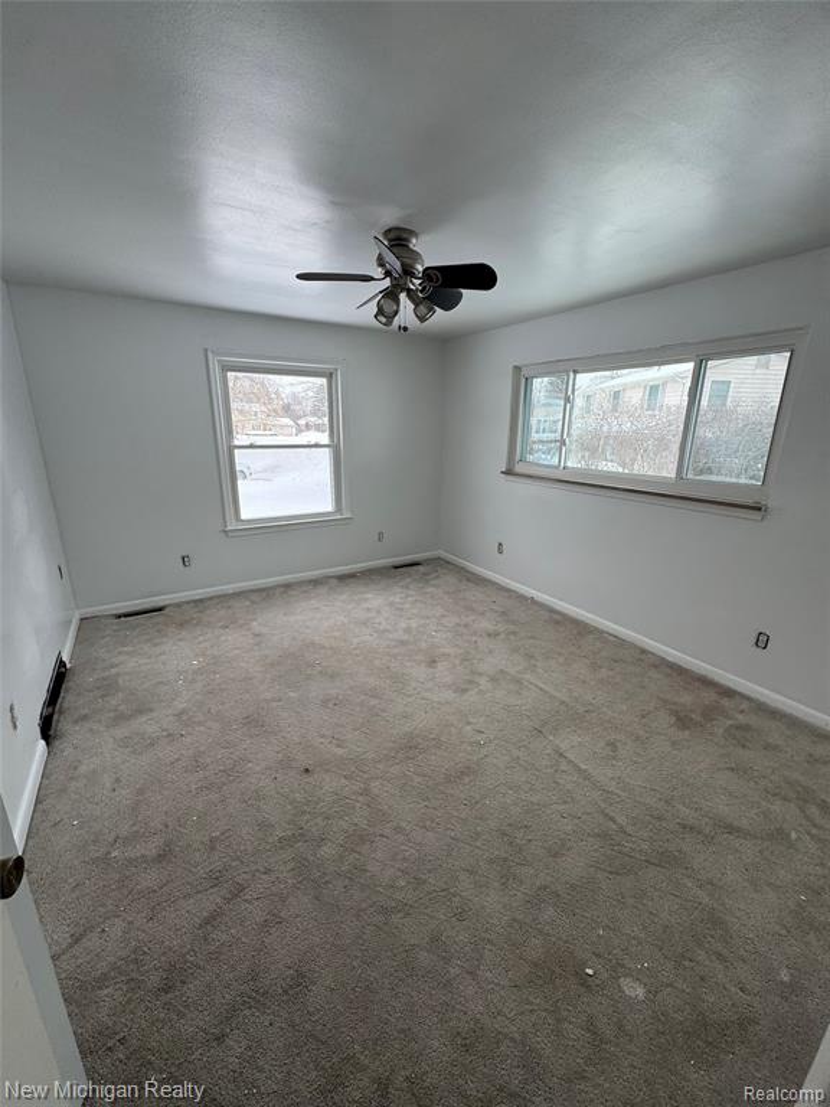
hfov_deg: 85.7
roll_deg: -3.9
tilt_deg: -15.1
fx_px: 448
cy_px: 554
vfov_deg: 102.1
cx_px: 415
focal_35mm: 14
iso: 40
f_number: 2.2
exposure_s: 1/120
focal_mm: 2.22
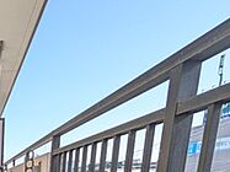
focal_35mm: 45
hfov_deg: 32.5
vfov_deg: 25.4
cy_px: 248
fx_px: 299
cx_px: -64
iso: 51
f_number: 2.2
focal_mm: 1.83
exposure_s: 1/796
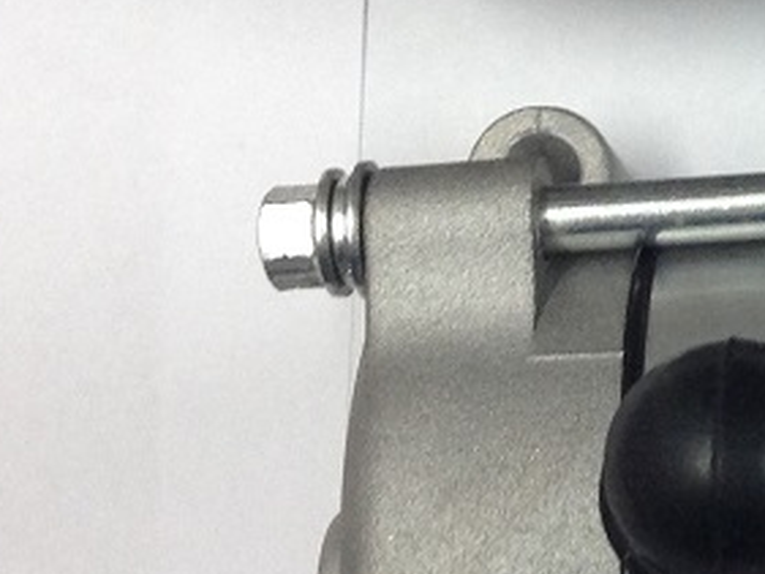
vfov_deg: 10.5
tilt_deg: -83.0
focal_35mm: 141
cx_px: 1375
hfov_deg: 12.7
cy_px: 185
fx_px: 3117
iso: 100
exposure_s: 1/20
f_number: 2.4
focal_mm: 4.12
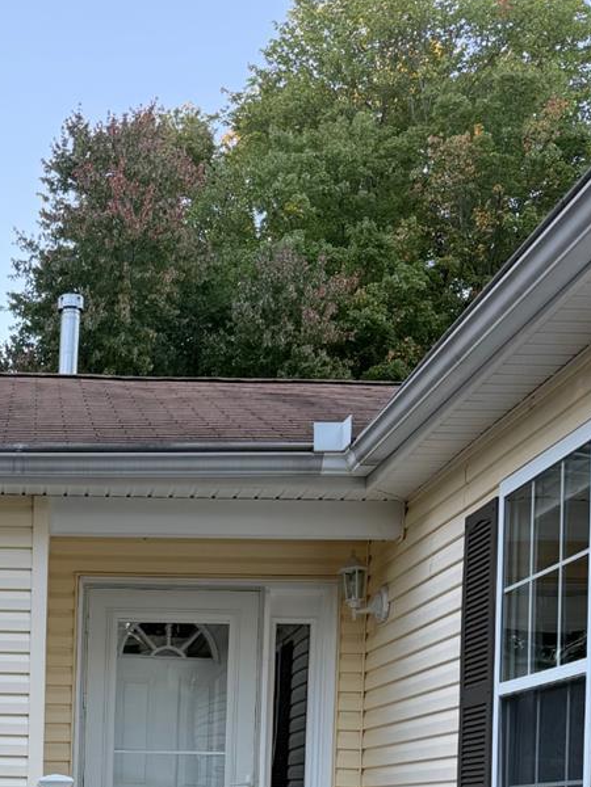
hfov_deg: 23.2
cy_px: 803
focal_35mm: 60
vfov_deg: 29.8
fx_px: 1366
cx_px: -30
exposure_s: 1/143
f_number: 1.78
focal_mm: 6.76
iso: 50
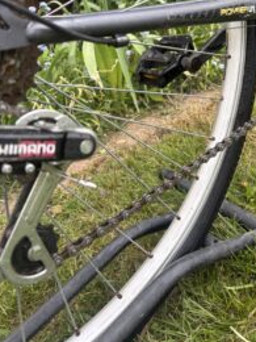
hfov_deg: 39.2
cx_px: 172
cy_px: 108
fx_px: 355
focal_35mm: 36
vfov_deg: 50.2
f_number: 1.6
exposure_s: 1/64
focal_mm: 5.96
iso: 125
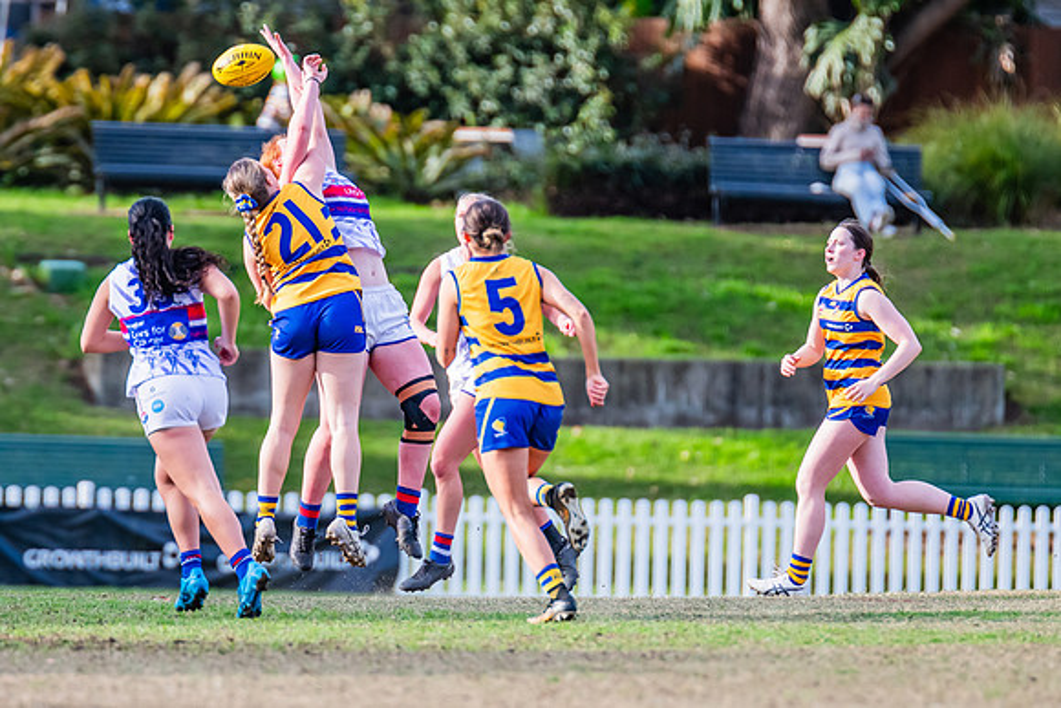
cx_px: 354
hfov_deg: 3.2
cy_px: 344
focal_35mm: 649
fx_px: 19139
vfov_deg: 2.1
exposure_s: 1/1250
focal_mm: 420
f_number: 5
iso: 800
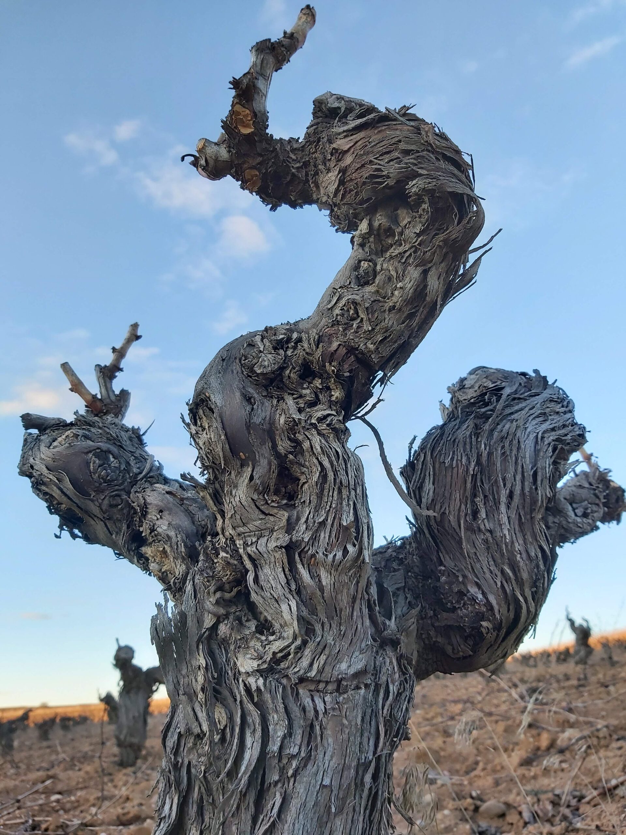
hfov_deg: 53.1
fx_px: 627
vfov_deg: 67.3
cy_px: 418
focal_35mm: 26
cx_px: 313
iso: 64
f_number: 1.7
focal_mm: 3.92
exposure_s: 1/322
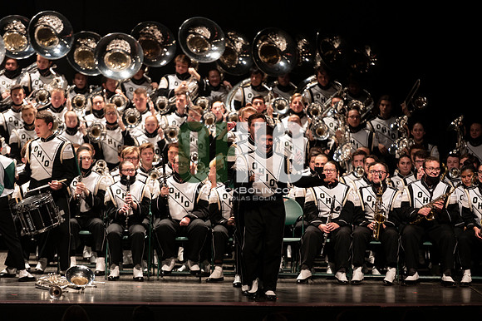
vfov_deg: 6.9
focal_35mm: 200
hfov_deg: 10.3
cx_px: 241
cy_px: 160
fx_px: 2676
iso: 2500
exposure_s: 1/500
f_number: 2.8
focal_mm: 200
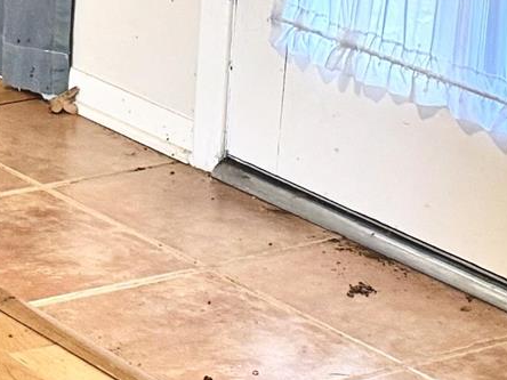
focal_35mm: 166
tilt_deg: -10.2
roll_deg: -0.6
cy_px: -310
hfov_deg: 10.7
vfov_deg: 8.6
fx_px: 2431
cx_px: -582
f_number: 1.78
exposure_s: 1/60
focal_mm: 6.86
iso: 250
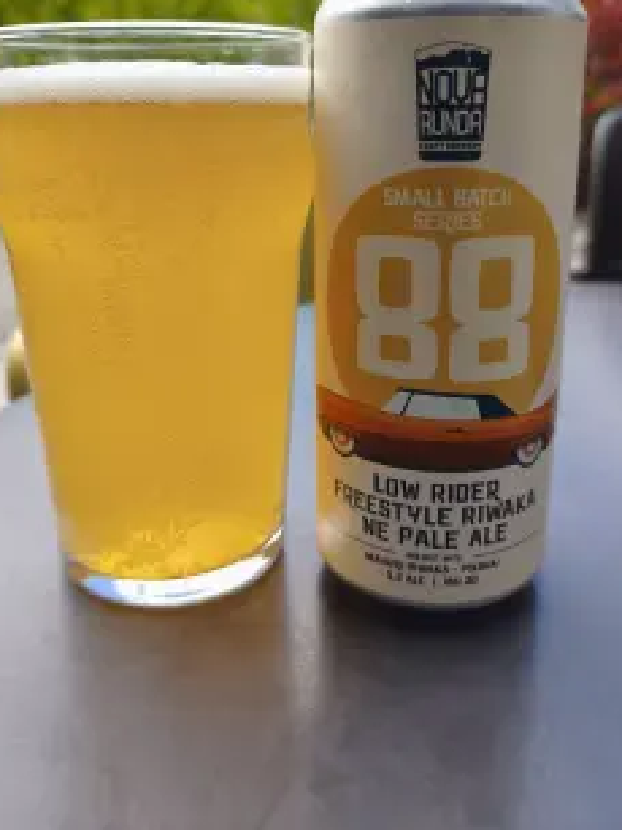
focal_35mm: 30
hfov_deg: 46.8
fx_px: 719
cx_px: 300
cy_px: 292
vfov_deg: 58.9
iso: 50
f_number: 1.7
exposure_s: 1/239
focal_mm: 6.06
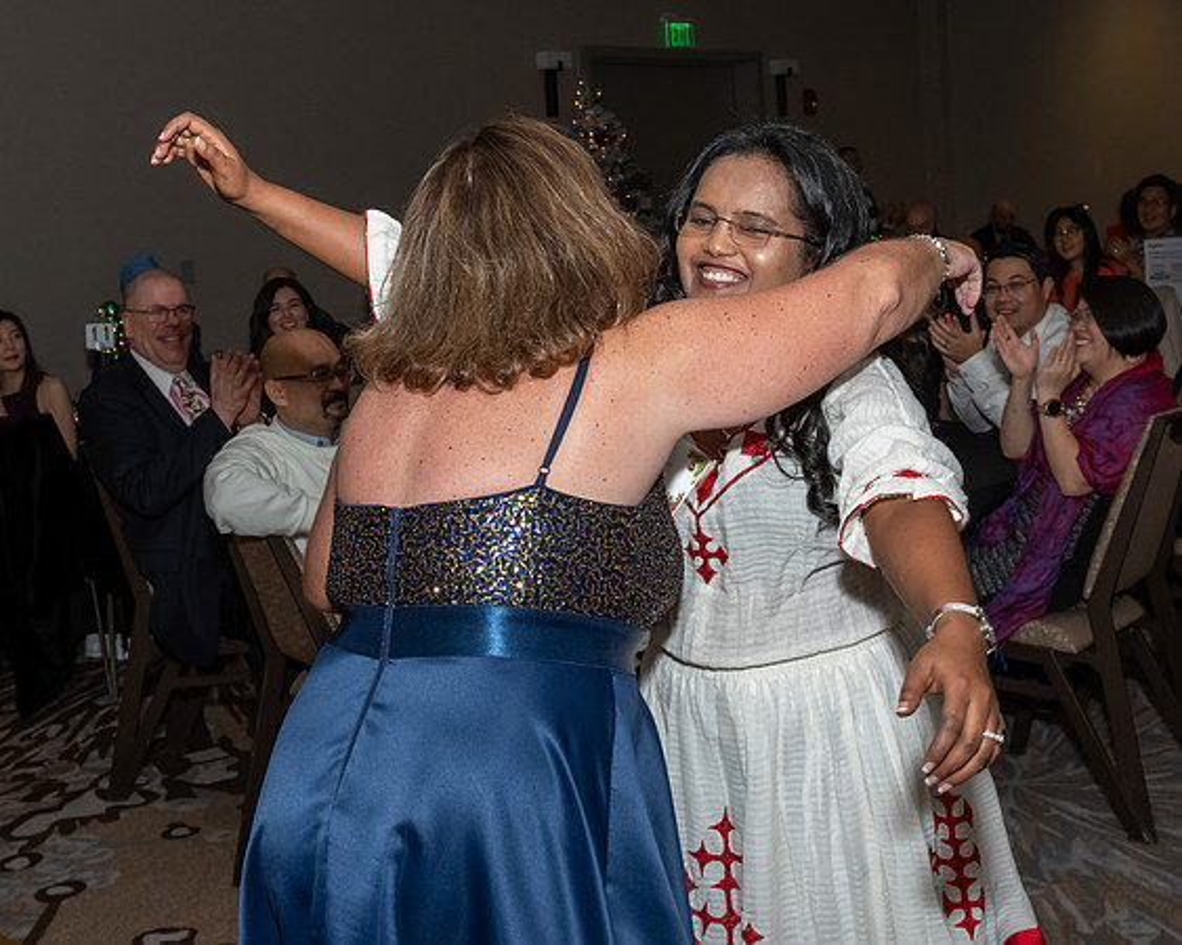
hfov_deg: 36.3
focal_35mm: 52
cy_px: 325
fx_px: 1803
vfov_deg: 29.2
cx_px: 618
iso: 500
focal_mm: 22
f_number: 7.1
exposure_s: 1/250
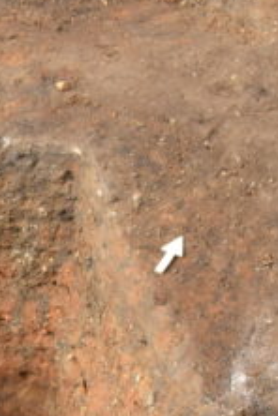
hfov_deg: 10.5
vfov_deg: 14.2
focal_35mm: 130
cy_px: 721
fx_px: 1506
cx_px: 8
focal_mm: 24
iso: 200
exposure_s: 1/250
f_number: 8
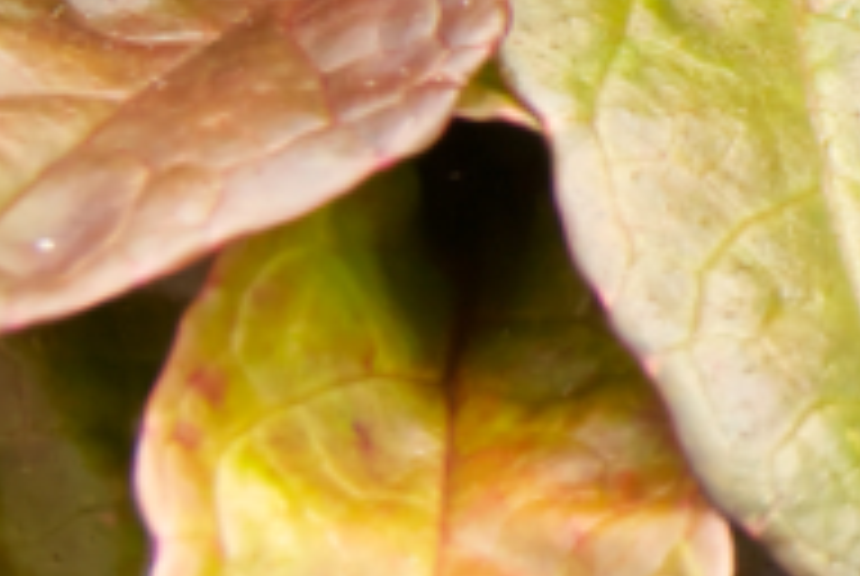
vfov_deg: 2.7
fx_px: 12373
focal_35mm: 517
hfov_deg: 3.9
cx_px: 2499
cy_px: -531
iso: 1600
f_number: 10
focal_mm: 55
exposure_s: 1/500
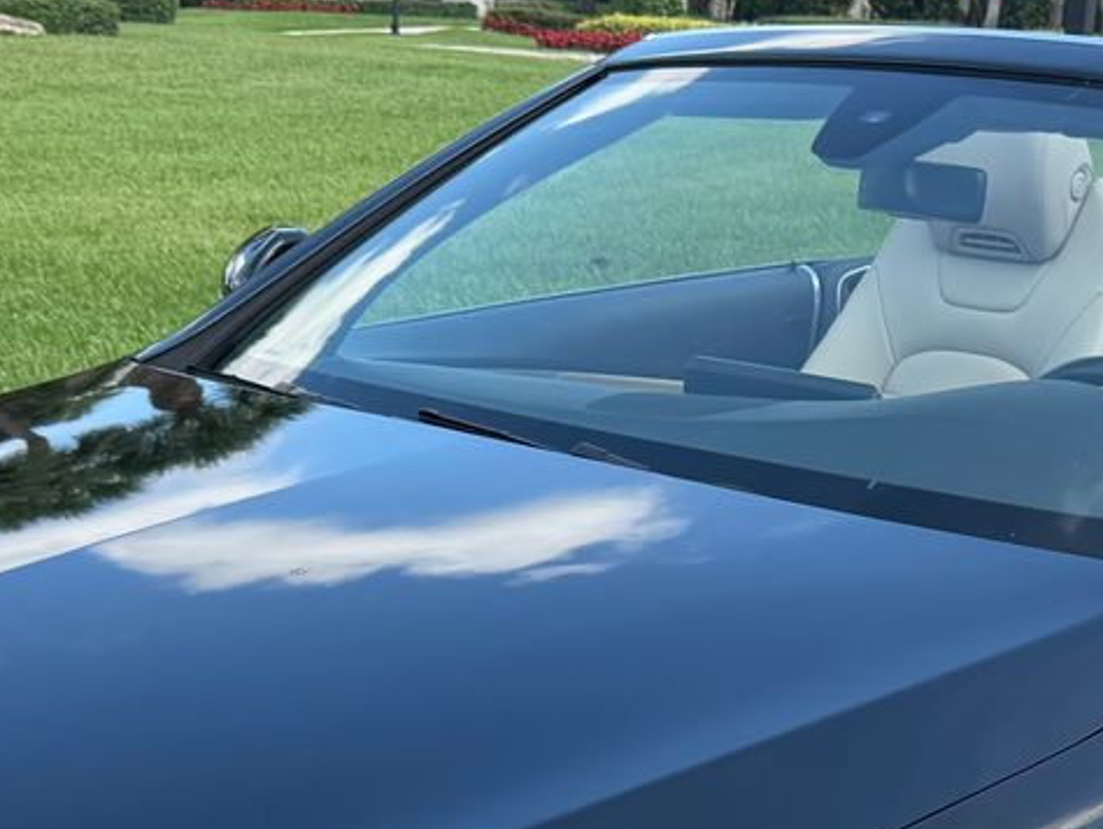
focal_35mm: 81
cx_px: 605
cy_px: 1029
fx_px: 2582
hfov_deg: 24.1
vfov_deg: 17.3
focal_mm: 6.76
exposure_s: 1/1192
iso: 80
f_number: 1.78
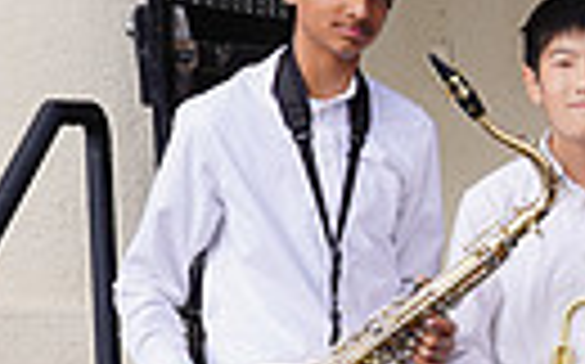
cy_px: 528
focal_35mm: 168
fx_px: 2676
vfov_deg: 7.7
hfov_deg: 11.8
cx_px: 958
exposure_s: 1/200
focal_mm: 37
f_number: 8
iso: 100
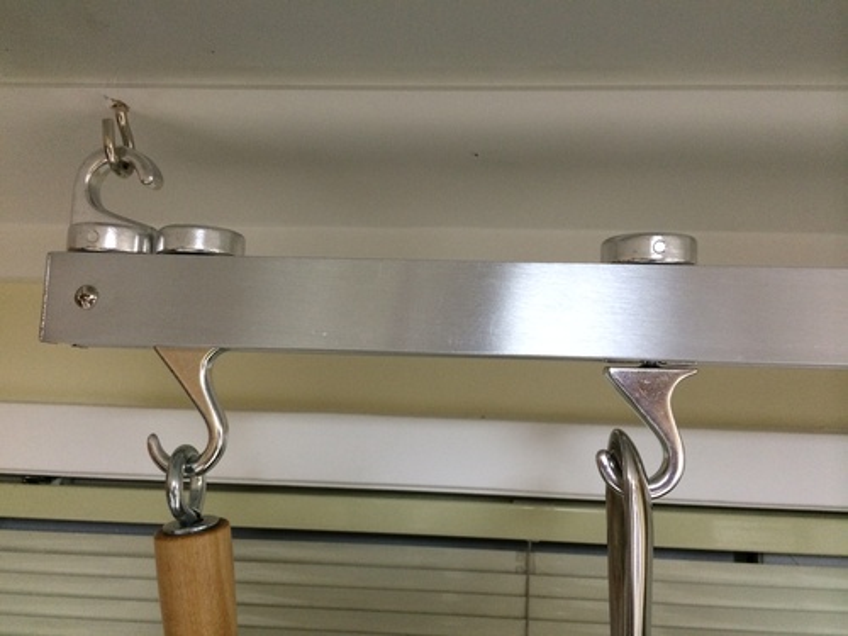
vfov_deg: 46.8
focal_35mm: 30
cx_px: 424
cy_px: 318
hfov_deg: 60.0
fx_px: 735
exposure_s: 1/30
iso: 200
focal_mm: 4.12
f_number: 2.2
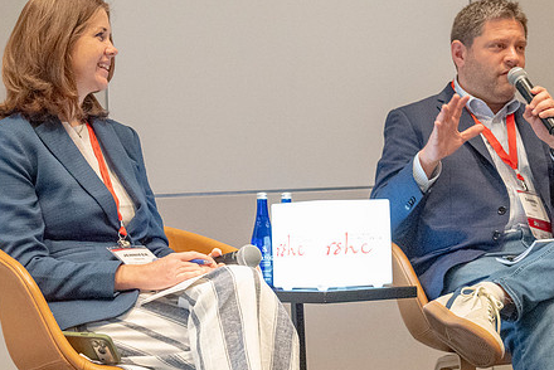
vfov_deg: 15.7
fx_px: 1340
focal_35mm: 87
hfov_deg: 23.3
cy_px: 159
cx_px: 330
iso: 10000
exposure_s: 1/80
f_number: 7.1
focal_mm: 44
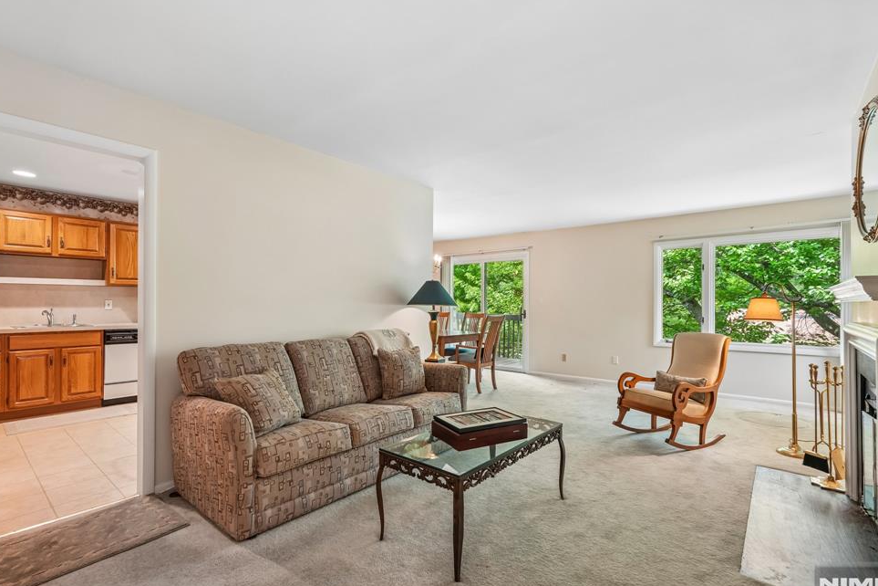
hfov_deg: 93.3
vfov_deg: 70.4
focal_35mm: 17
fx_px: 415
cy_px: 295
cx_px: 440
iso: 400
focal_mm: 16
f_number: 9
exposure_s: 1/15
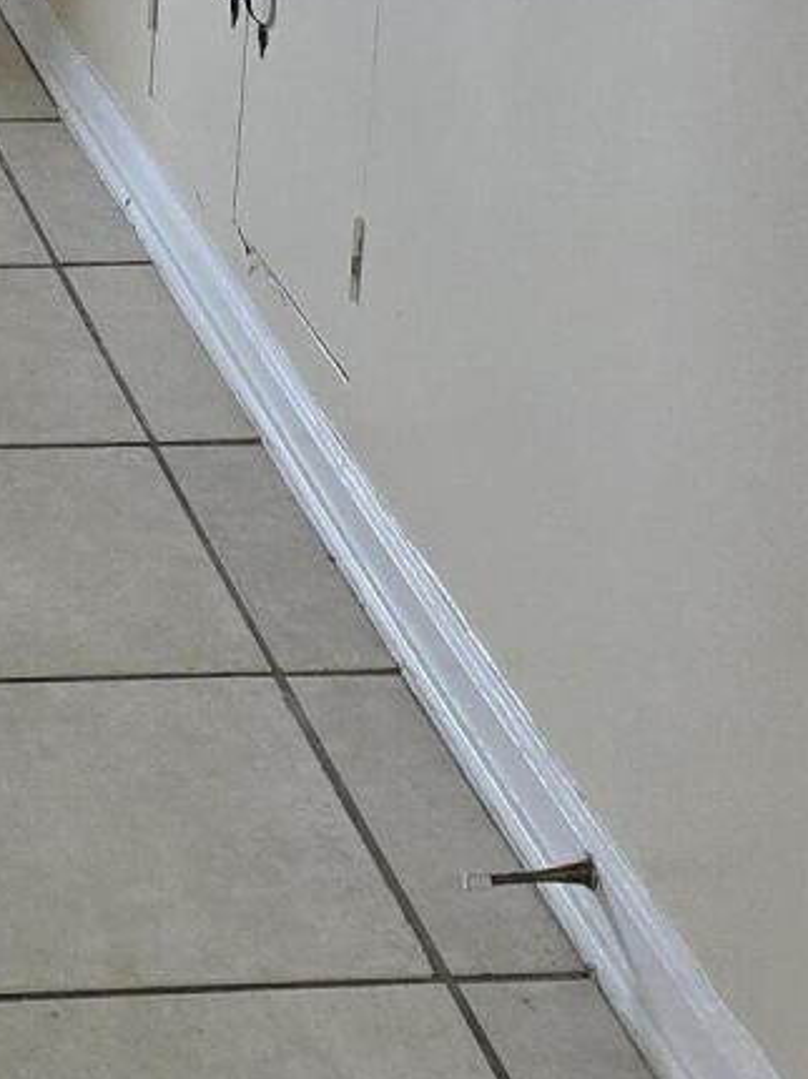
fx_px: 3333
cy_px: -256
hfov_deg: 13.2
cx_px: -316
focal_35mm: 107
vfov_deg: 17.4
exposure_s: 1/30
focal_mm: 6.3
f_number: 1.7
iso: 100
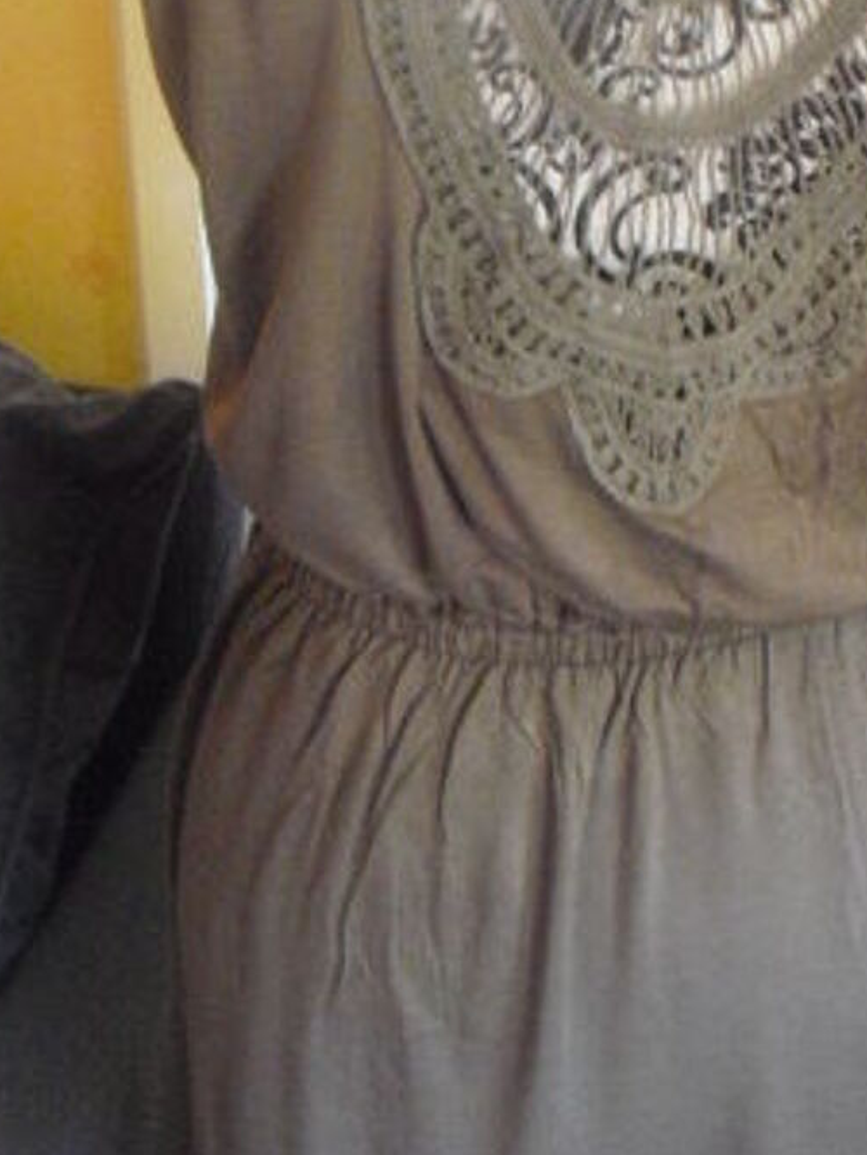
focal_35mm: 72
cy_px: 424
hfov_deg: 20.3
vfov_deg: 26.9
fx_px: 2403
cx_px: 623
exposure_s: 1/15
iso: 800
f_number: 3.1
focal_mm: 6.3
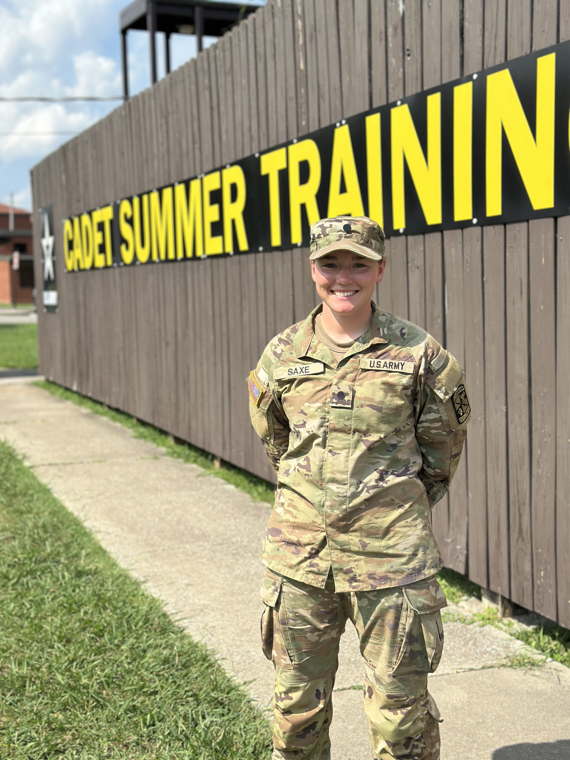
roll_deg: -0.3
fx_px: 1054
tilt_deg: -3.7
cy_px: 380
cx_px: 285
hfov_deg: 30.3
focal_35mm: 48
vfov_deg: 39.7
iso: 80
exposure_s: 1/4785
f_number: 1.78
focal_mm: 6.86
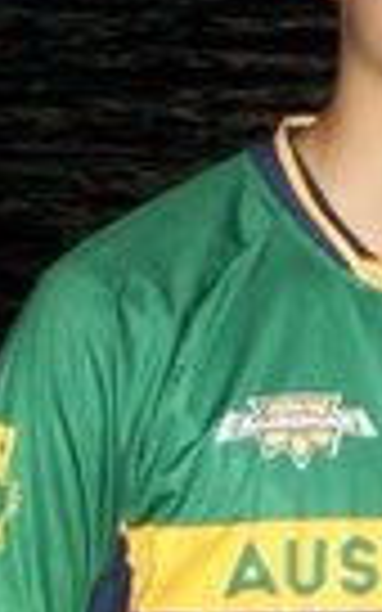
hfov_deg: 6.6
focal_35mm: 191
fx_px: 3182
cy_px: -76
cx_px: 813
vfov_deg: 10.8
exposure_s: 1/60
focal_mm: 6.1
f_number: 2.7
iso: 160
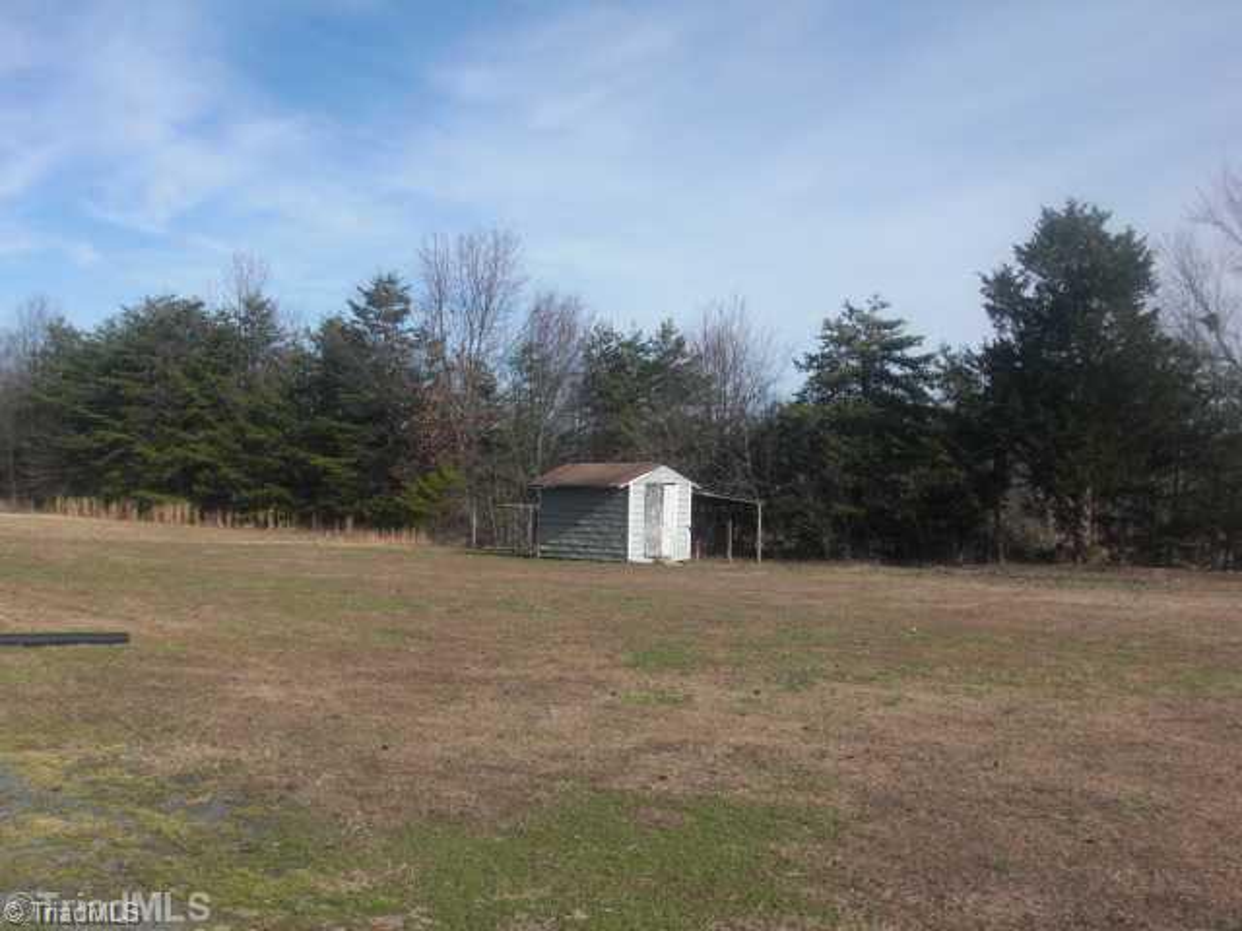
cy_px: 466
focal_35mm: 36
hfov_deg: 51.4
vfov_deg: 39.7
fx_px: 1292
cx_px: 621
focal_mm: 6.3
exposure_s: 1/125
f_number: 7.9
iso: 50
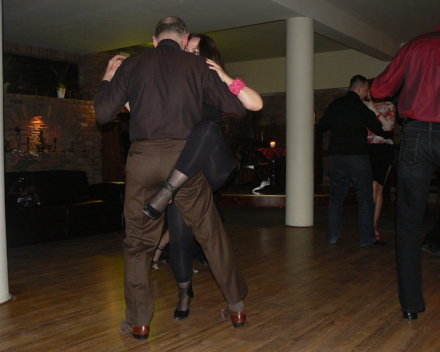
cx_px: 237
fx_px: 495
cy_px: 174
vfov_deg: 39.2
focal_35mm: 38
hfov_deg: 47.9
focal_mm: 6
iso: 160
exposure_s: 1/30
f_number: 2.8
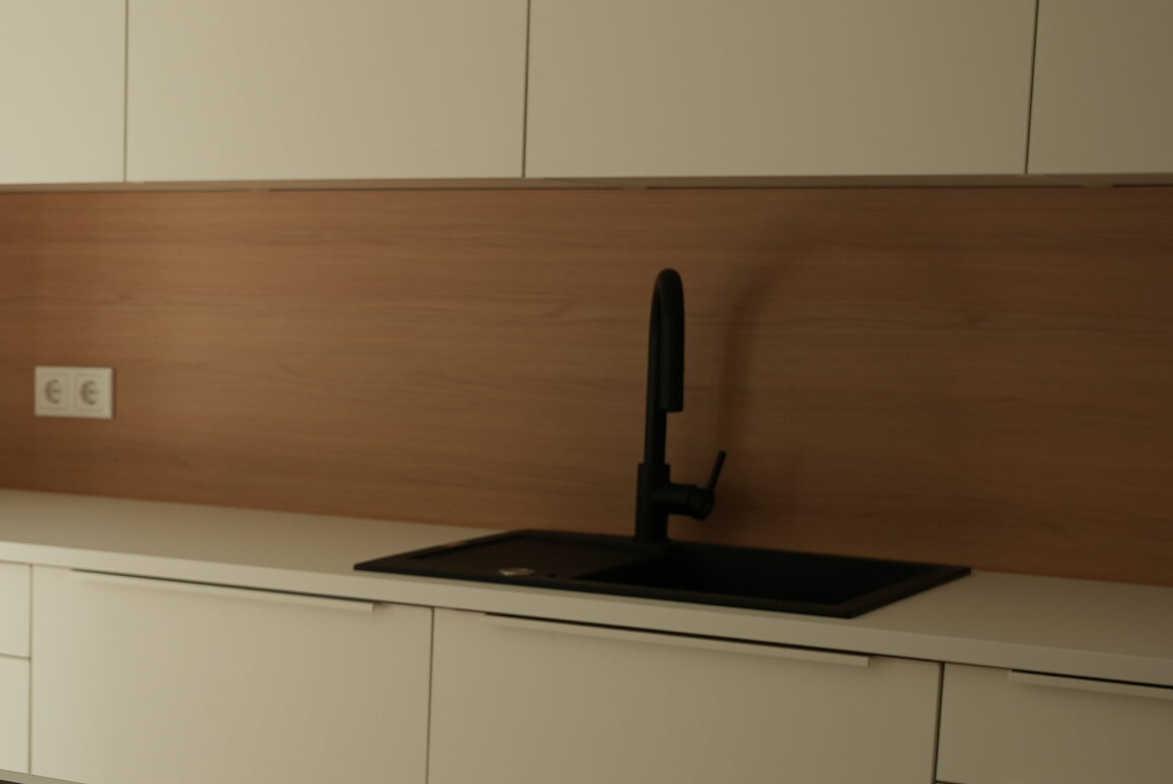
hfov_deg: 27.5
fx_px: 2293
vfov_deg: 19.2
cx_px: 89
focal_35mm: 70
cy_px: 628
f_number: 4
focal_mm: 31.6
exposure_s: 1/160
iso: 125
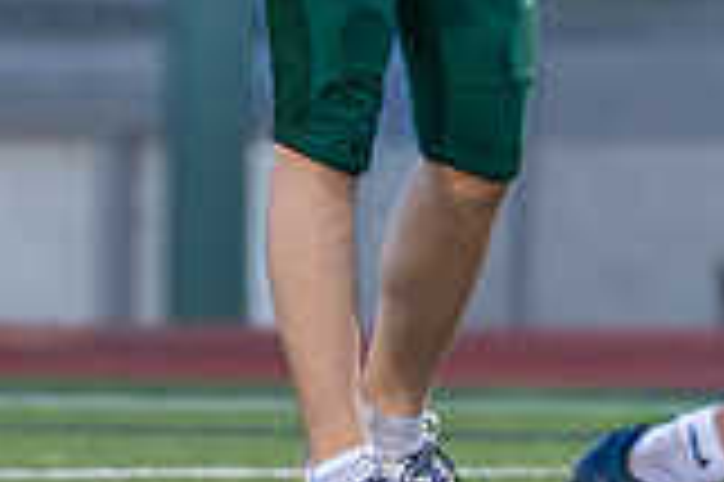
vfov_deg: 0.9
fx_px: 32064
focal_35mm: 1596
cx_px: 413
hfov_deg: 1.3
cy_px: -345
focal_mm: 200
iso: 1600
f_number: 2.8
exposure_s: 1/1000
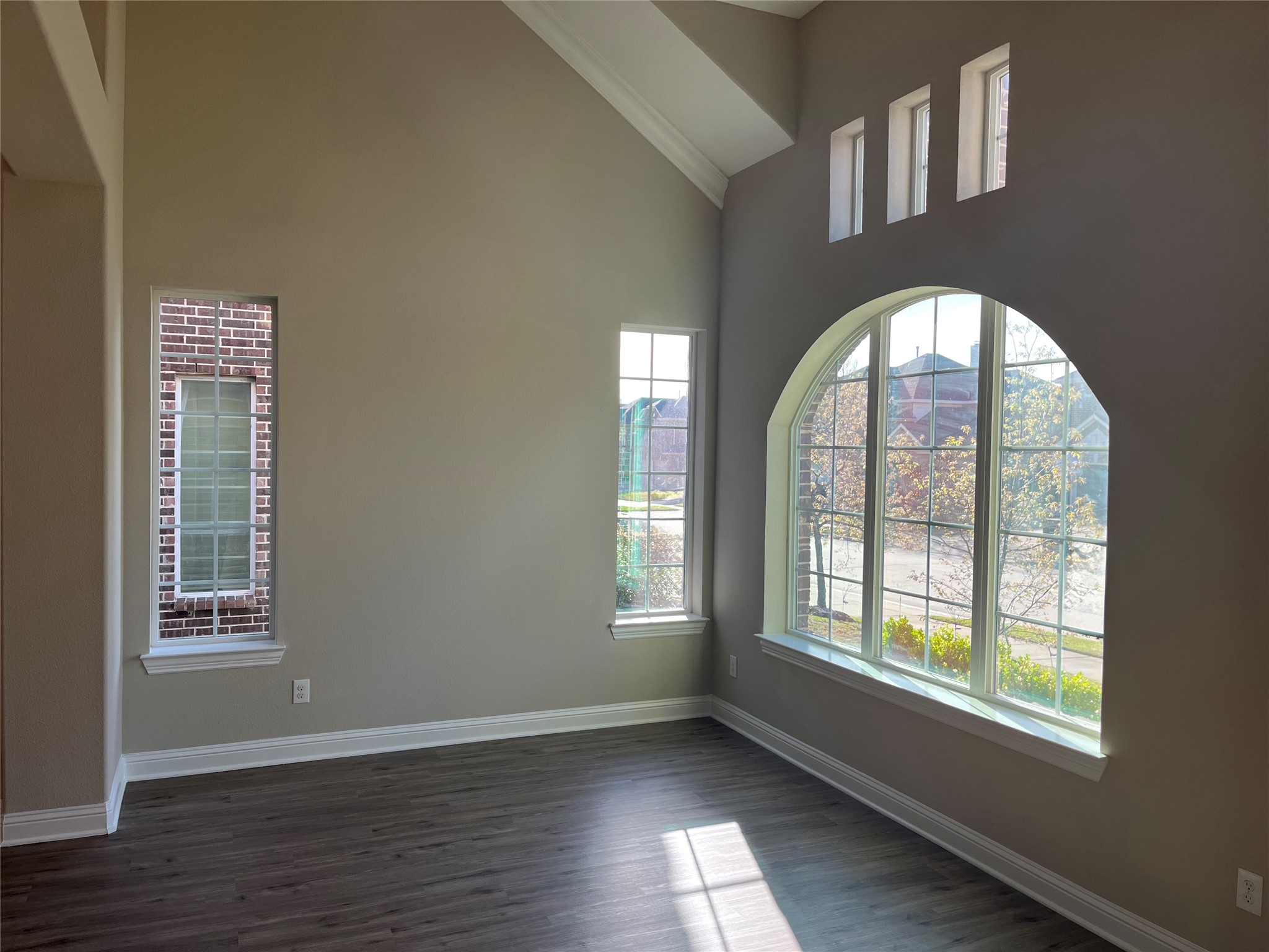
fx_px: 953
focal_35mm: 26
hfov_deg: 67.3
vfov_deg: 53.1
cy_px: 476
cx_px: 634
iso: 40
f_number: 1.6
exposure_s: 1/271
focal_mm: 5.1
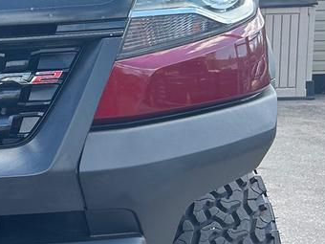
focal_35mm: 98
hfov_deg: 17.5
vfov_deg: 15.1
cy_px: 122
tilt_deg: -5.7
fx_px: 920
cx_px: -197
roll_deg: +0.3
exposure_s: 1/769
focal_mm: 5.7
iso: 50
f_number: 1.5
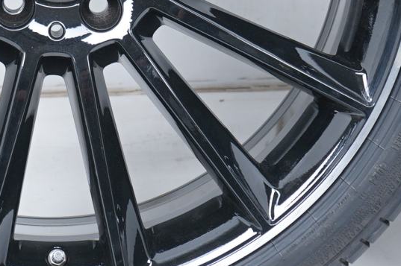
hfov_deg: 12.2
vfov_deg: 8.1
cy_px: -67
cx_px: 87
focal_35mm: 168
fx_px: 1870
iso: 250
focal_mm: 47
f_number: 5.6
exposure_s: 1/125
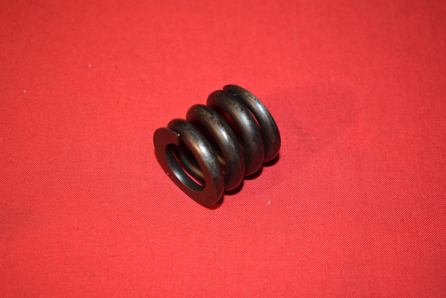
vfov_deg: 23.8
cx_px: 223
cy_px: 149
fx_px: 707
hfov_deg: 35.0
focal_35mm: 57
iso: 400
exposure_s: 1/30
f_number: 5.6
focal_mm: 38
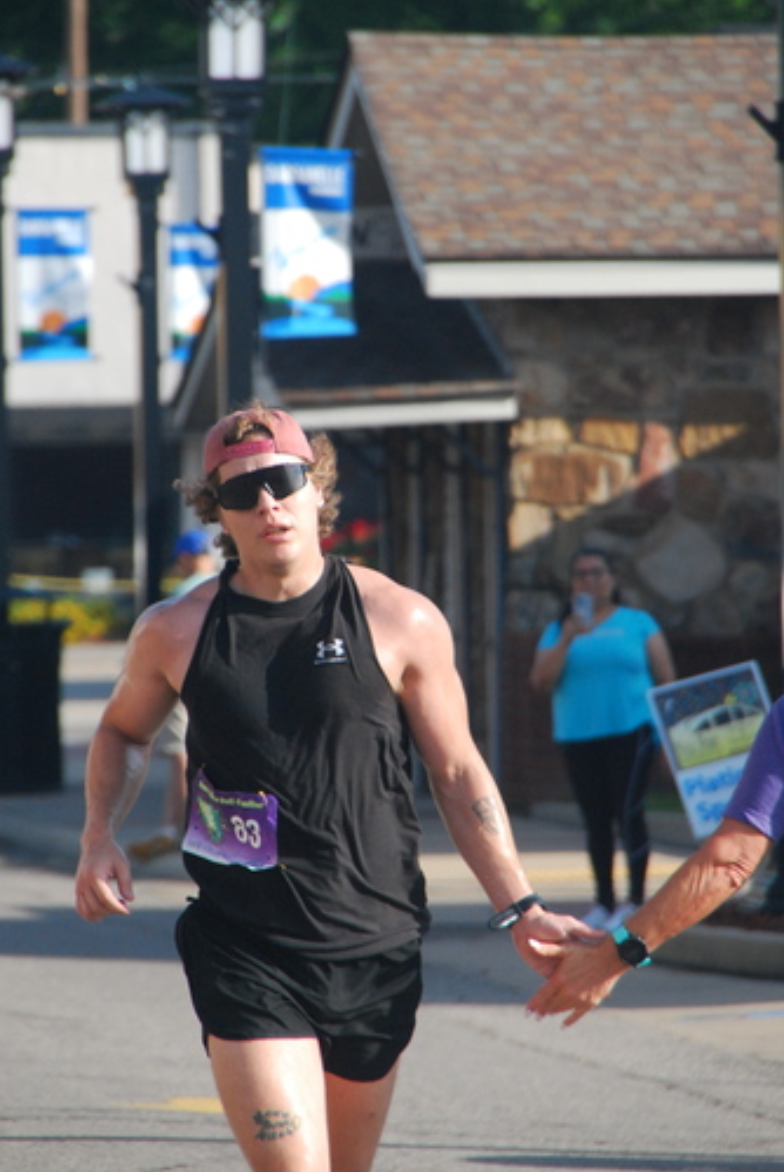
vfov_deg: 5.2
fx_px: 12932
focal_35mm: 397
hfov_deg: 3.5
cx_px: 373
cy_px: 559
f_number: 7.1
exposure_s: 1/1000
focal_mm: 240
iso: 800
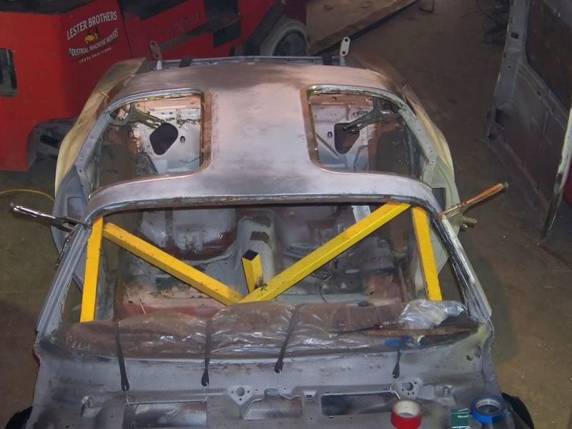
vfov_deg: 21.0
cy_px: 214
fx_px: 1157
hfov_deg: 27.8
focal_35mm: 70
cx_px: 286
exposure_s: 1/30
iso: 200
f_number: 3.2
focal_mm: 11.7
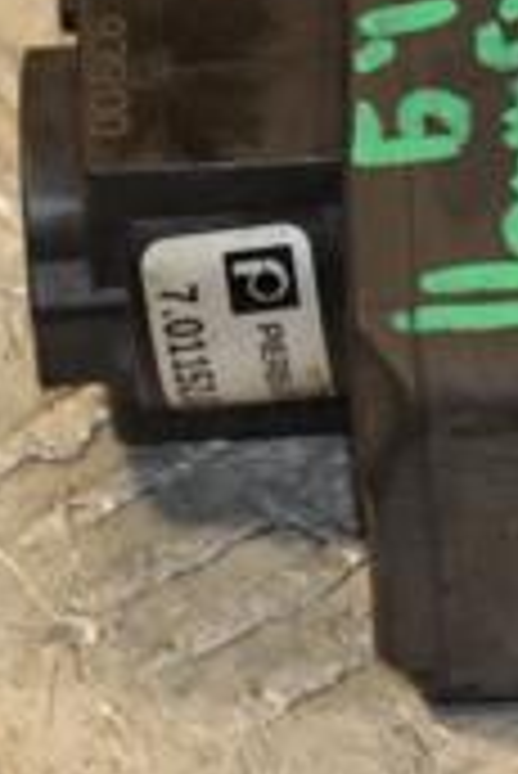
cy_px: 108
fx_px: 11028
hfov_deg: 2.7
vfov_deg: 4.0
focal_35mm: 512
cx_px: 504
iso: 800
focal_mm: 98
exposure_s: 1/160
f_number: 5.6
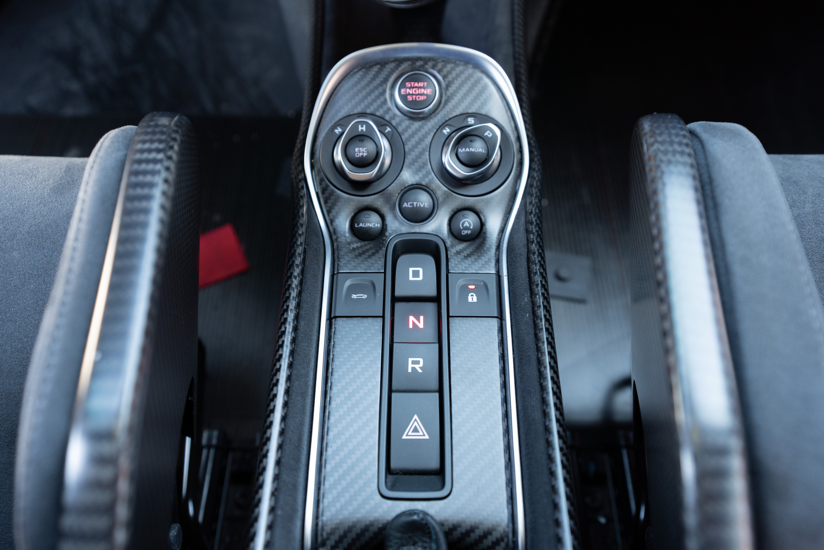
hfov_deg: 65.5
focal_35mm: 28
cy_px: 275
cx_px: 412
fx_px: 641
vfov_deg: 46.4
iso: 1000
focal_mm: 28
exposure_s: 1/60
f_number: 4
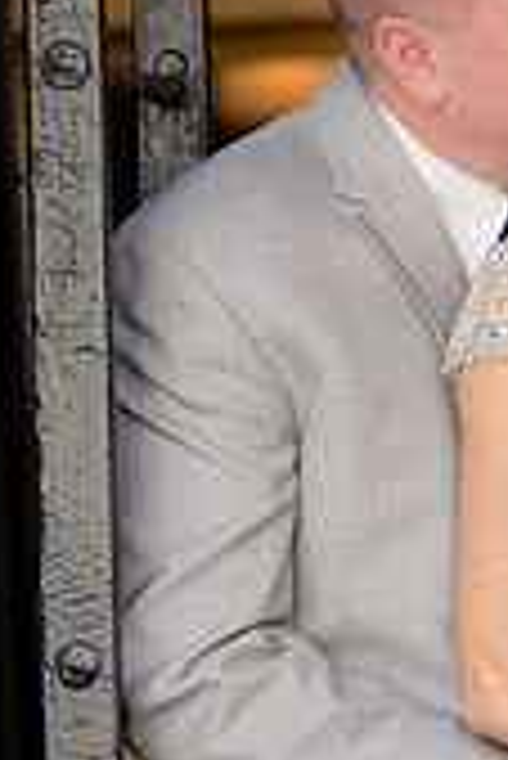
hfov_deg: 3.7
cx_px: 607
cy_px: 522
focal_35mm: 373
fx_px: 7878
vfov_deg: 5.5
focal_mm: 140
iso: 250
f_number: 3.5
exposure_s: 1/320
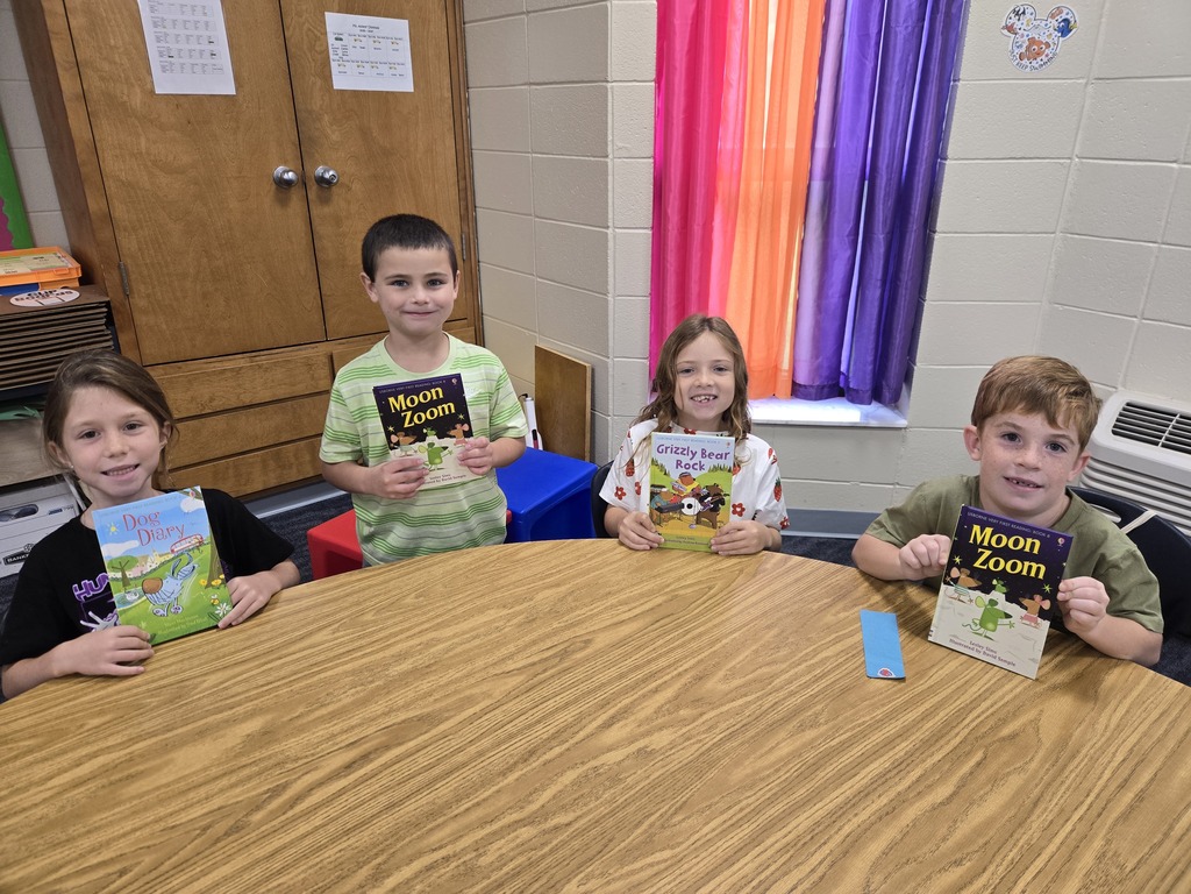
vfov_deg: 58.9
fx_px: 791
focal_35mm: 23
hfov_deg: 73.9
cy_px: 447
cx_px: 596
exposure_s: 1/120
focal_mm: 5.4
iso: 160
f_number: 1.8
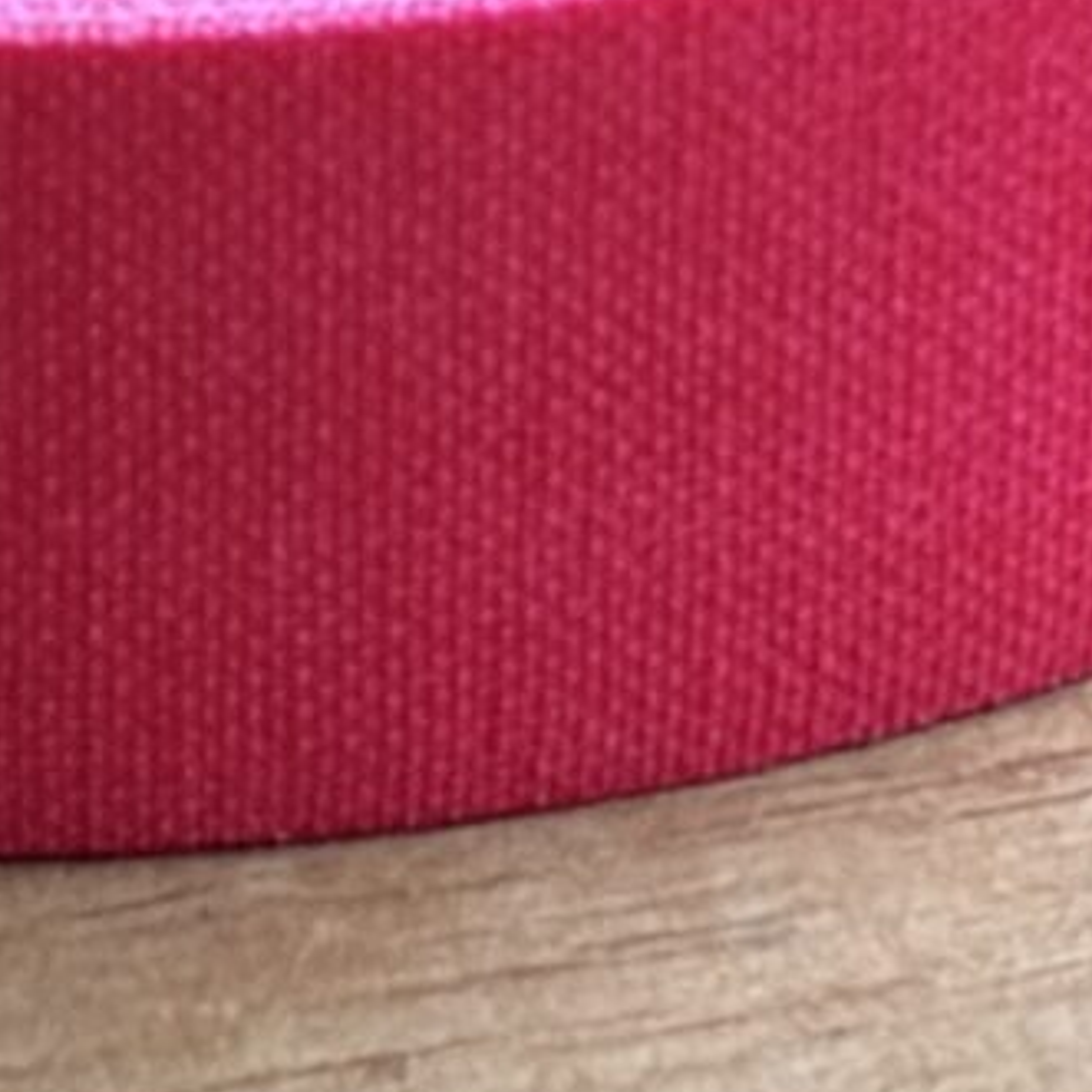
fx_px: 12706
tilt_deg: -32.1
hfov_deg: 4.9
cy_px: -653
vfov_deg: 4.9
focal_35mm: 356
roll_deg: -0.5
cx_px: -294
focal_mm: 5.96
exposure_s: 1/35
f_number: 1.6
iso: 320
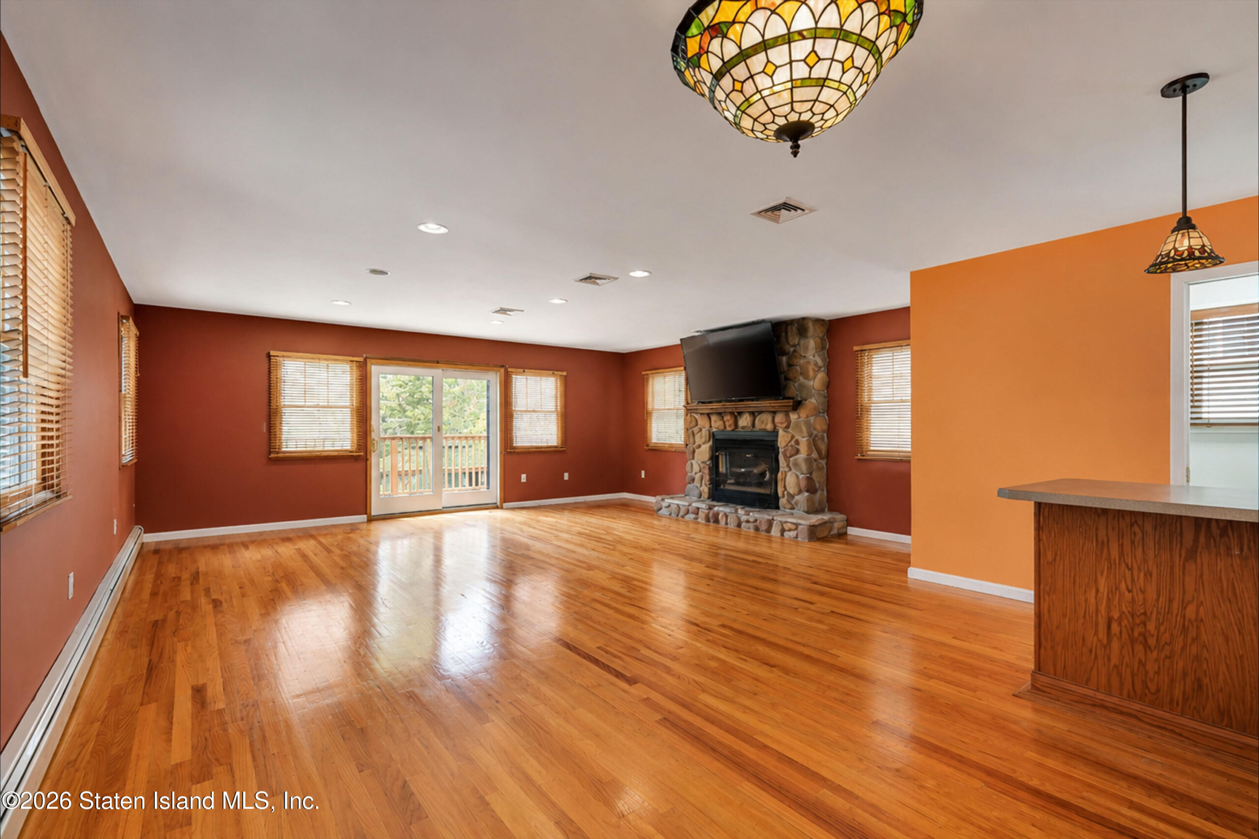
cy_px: 420
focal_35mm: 16
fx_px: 577
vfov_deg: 72.1
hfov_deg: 95.0
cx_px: 630
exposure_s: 1/8
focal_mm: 16.5
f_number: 4
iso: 64
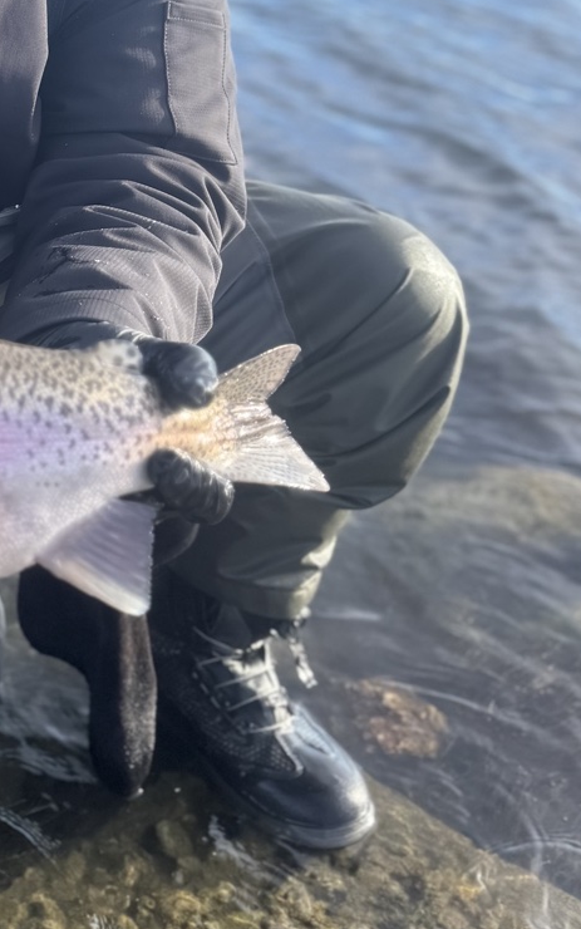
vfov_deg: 35.6
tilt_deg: -19.5
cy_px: 172
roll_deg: -2.2
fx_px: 1392
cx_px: -113
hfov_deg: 21.9
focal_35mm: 55
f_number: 1.78
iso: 80
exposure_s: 1/900
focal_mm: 6.76
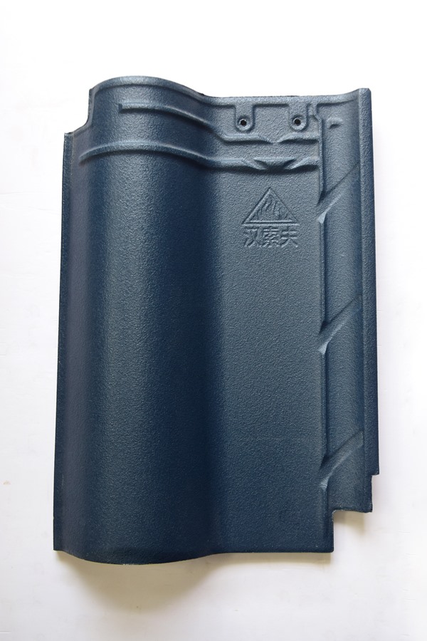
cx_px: 214
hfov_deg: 35.5
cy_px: 320
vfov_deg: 51.3
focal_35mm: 38
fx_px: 667
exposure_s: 1/25
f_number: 7.1
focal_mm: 25
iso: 400
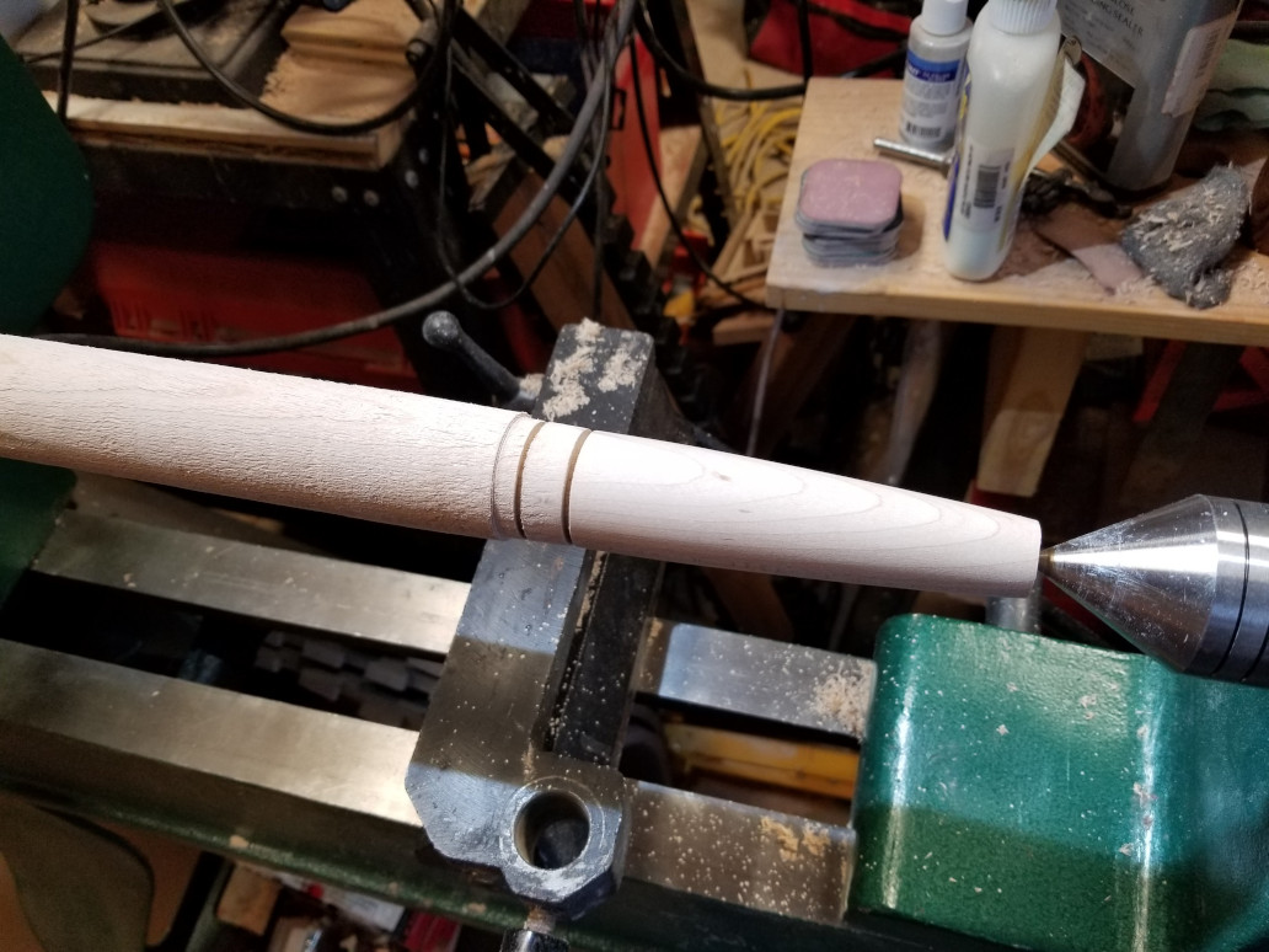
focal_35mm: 26
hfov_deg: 67.3
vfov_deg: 53.1
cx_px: 634
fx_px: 953
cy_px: 476
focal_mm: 4.25
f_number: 1.7
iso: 125
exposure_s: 1/60
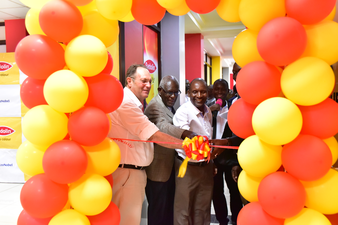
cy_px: 112
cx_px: 169
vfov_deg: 35.1
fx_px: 357
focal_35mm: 38
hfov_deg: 50.7
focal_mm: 38
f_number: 4.5
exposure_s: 1/160
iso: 8000
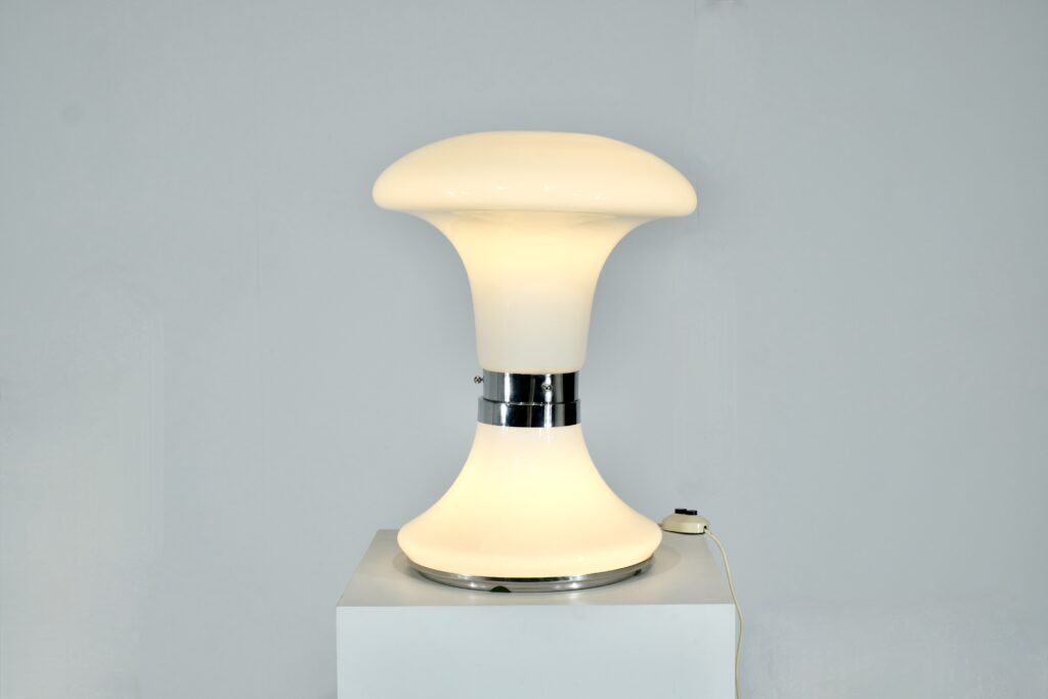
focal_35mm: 53
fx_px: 1543
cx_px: 524
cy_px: 350
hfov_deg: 37.5
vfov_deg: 25.5
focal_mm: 35
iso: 800
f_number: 8
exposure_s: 1/75
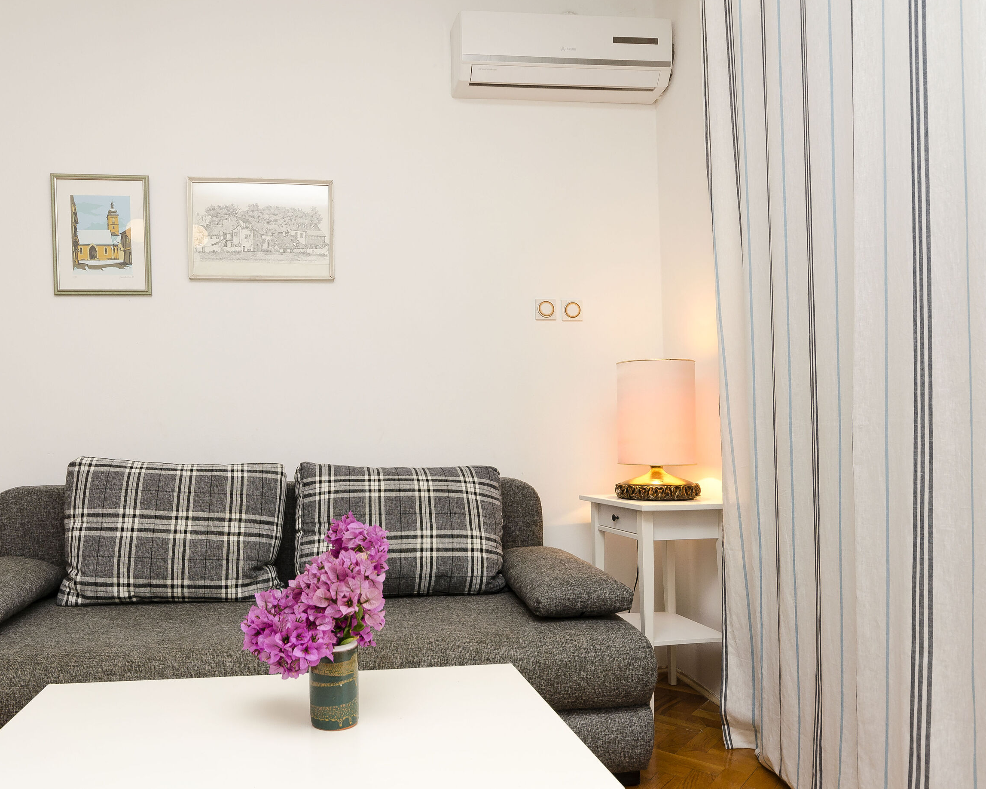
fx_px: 700
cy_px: 393
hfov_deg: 69.5
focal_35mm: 24
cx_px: 391
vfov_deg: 58.8
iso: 100
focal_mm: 14
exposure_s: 1/30
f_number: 8
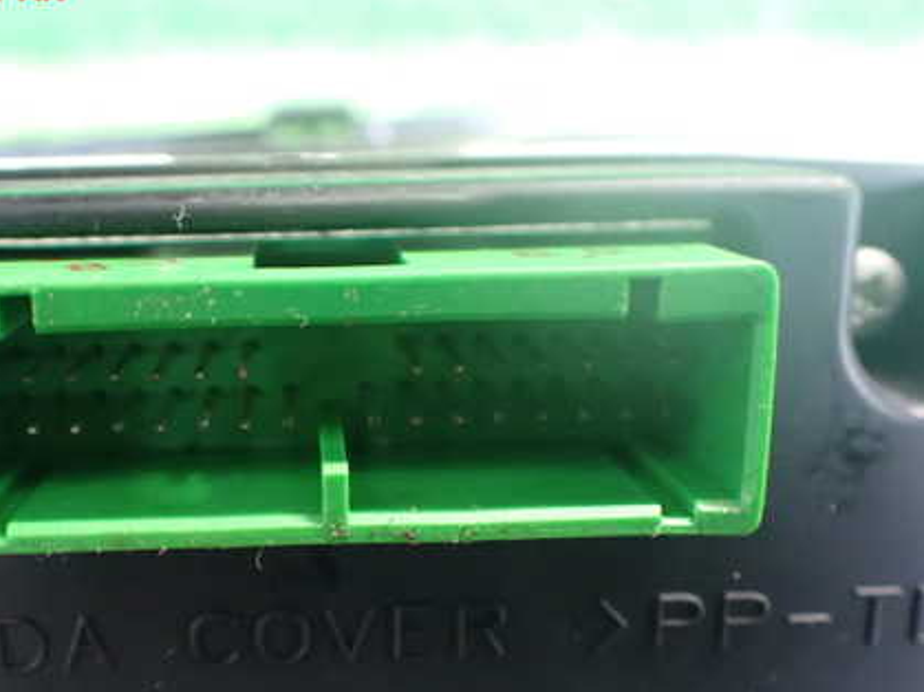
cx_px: 326
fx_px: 1147
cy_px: 454
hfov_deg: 43.4
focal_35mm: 43
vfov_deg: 33.3
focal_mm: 5.4
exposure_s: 1/30
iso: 1250
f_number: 2.3
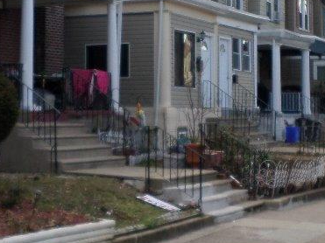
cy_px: 67
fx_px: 910
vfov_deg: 15.2
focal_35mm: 97
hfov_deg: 20.2
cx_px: 191
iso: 80
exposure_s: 1/350
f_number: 2.5
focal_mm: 4.5
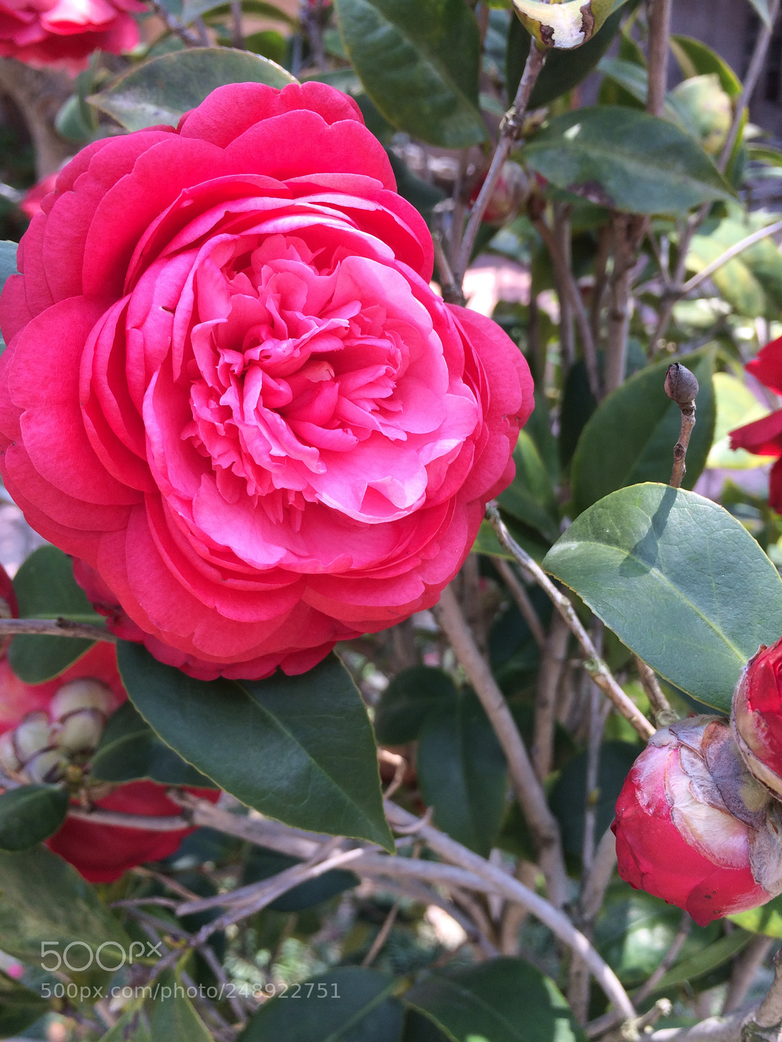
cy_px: 521
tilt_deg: -31.6
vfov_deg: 61.7
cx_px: 391
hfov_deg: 48.2
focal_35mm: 29
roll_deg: +5.2
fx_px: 874
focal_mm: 4.15
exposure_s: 1/299
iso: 32
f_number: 2.2
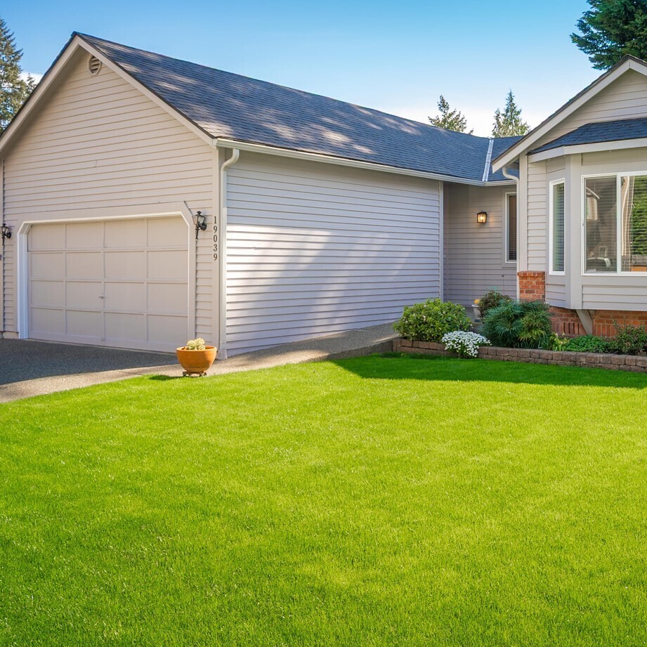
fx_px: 761
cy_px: 257
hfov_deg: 45.1
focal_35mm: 36
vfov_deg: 45.8
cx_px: 449
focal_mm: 23
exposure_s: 1/50
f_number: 7.1
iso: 80
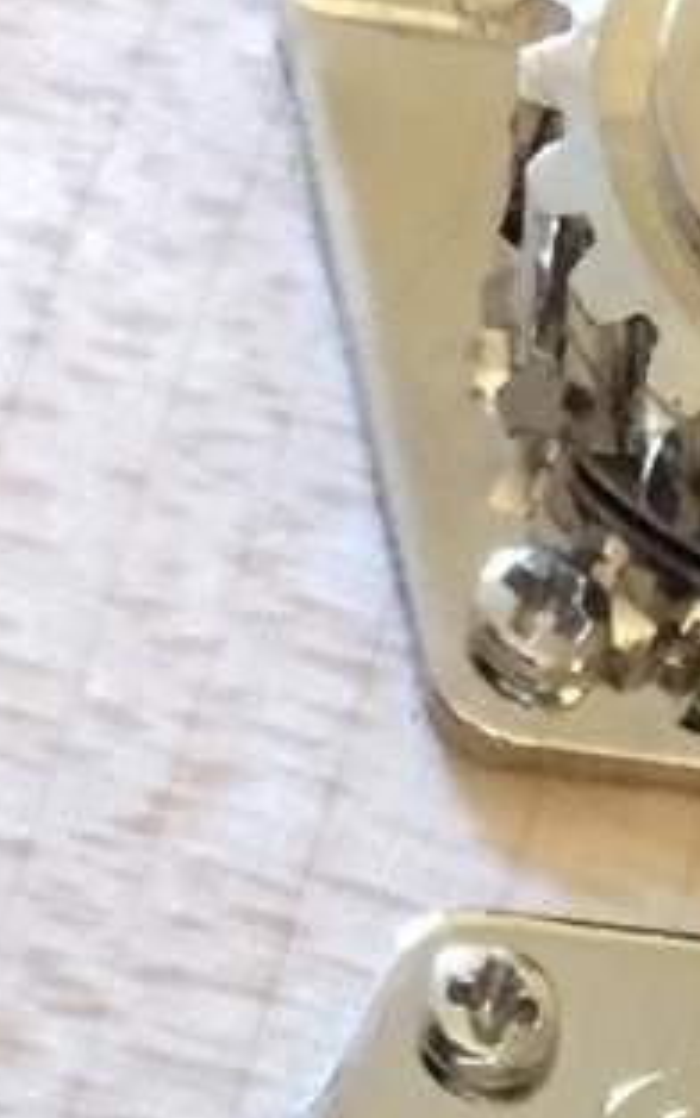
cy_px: 2782
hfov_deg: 8.1
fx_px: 4786
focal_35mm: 157
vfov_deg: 11.0
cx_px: 1286
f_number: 2.2
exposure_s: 1/15
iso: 320
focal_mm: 4.15
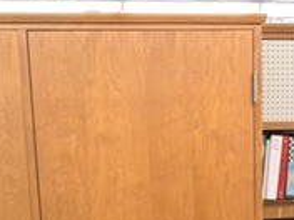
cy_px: 630
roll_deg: +2.2
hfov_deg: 14.1
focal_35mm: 140
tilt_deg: -22.6
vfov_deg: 8.9
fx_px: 1189
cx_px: 214
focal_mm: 6.76
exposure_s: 1/60
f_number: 1.78
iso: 125
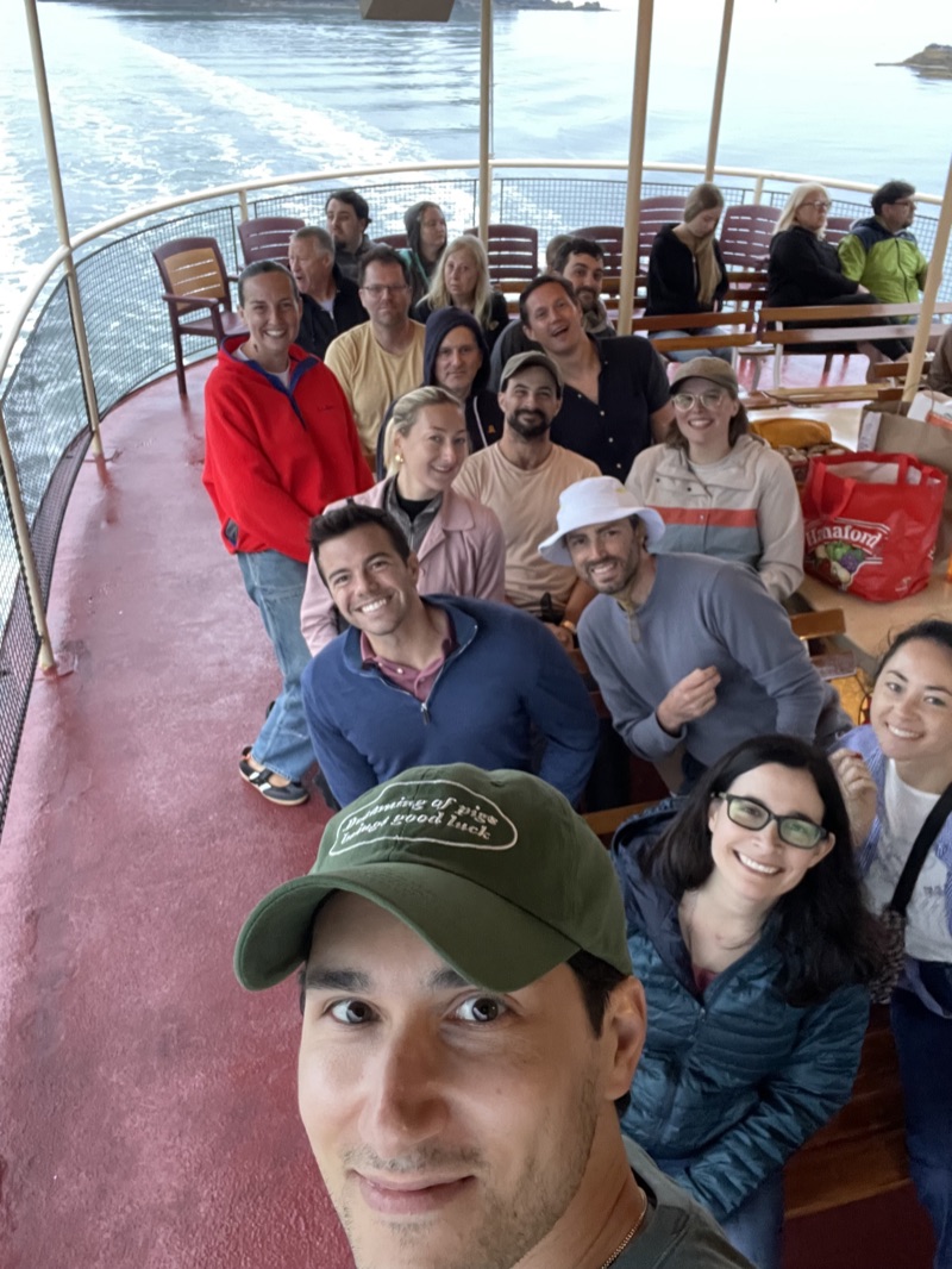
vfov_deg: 60.0
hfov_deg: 46.8
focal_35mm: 30
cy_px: 634
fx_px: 1100
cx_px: 476
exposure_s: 1/24
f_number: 2.2
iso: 640
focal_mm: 2.71
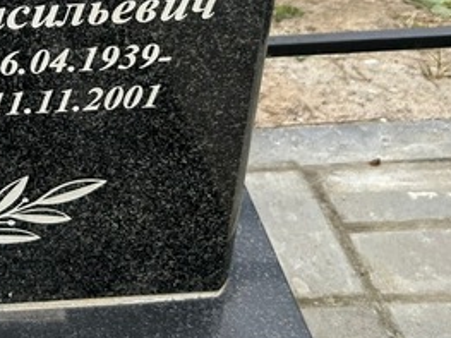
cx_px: -81
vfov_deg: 18.0
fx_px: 1029
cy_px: -38
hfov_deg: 22.8
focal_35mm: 79
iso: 50
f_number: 1.5
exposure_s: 1/371
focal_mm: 5.7
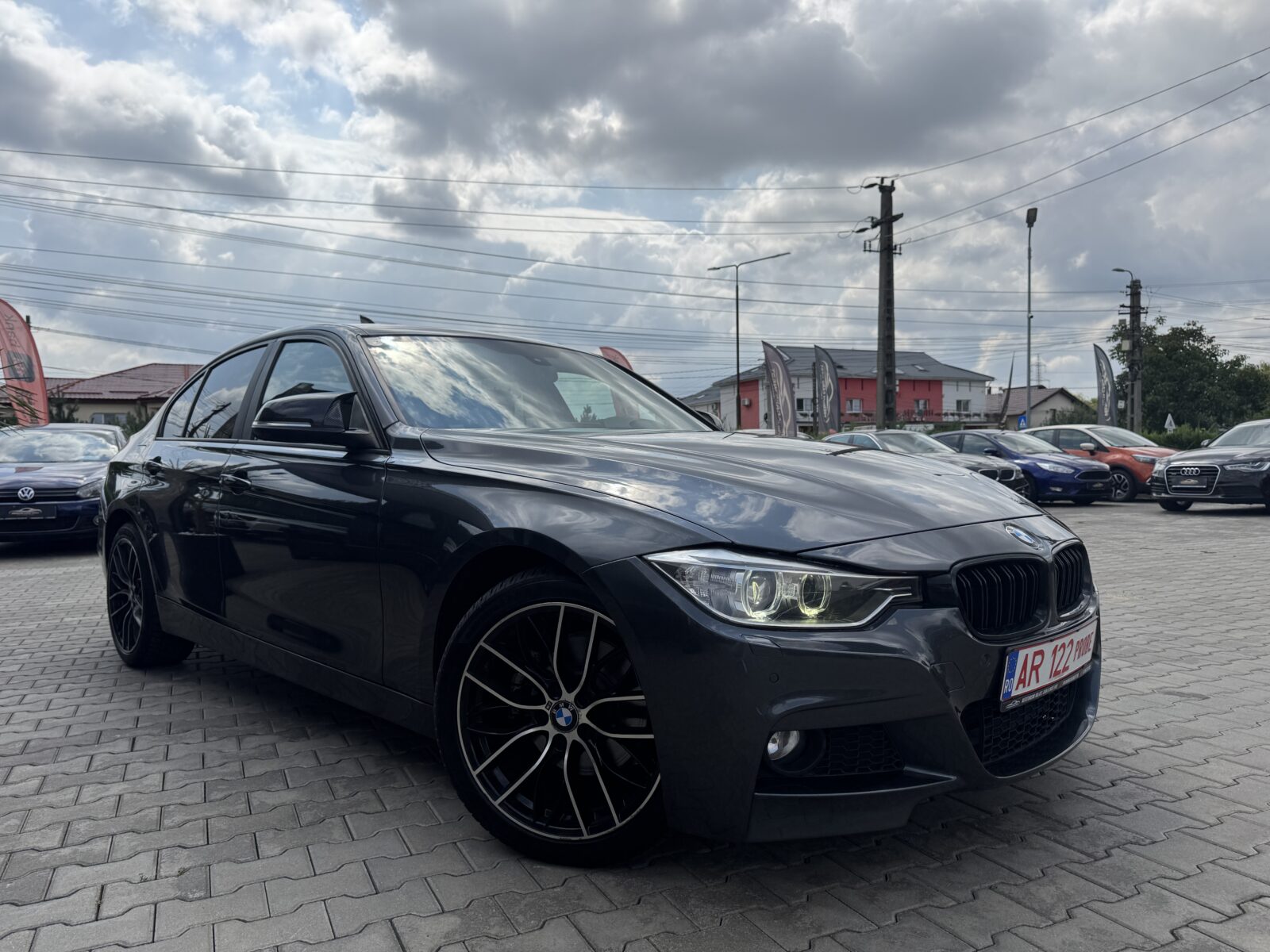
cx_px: 635
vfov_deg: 56.8
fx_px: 881
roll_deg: +0.3
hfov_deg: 71.6
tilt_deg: -1.6
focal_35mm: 24
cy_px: 476
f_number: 1.78
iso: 80
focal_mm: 6.76
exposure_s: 1/10417
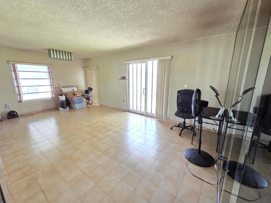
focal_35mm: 13
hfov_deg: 106.2
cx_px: 136
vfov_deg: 89.9
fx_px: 102
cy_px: 102
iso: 1250
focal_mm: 2.2
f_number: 2.2
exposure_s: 1/60
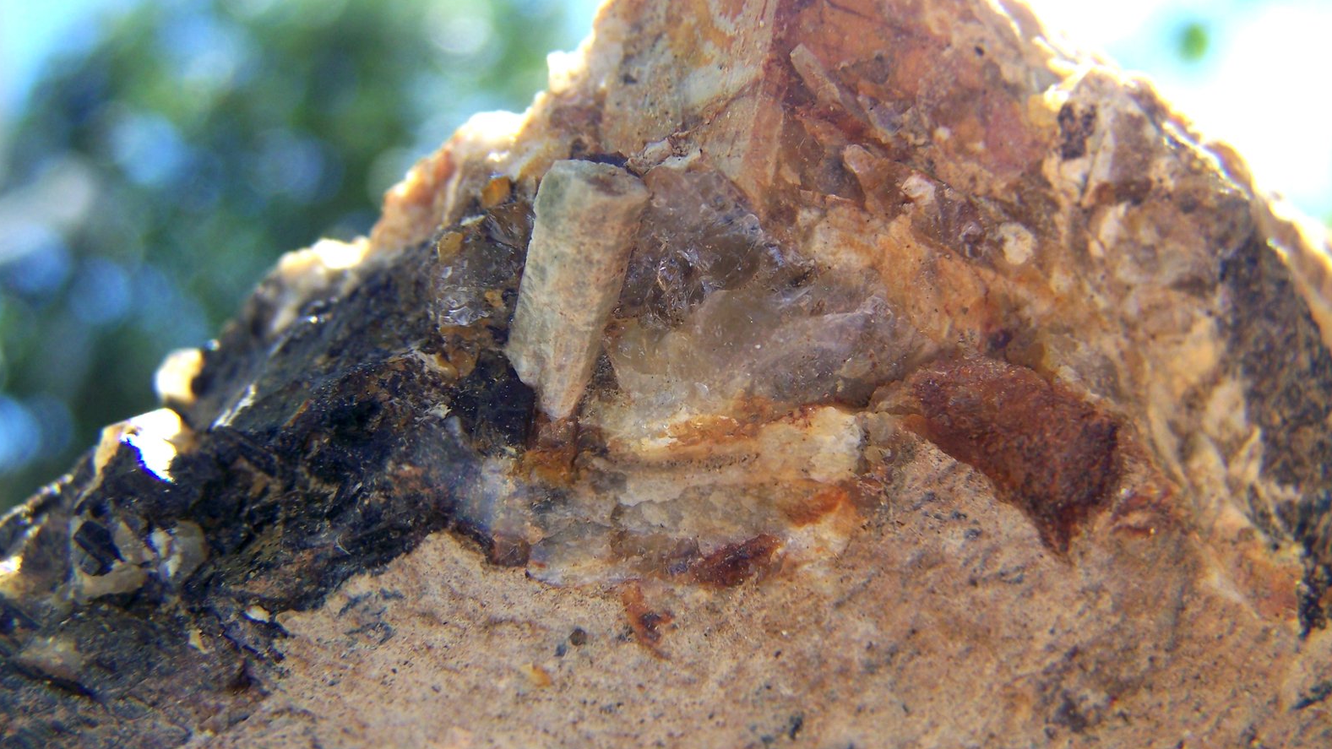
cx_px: 658
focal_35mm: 42
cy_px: 318
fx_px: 1483
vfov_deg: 28.3
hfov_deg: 48.4
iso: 64
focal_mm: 6.3
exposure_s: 1/320
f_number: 2.8
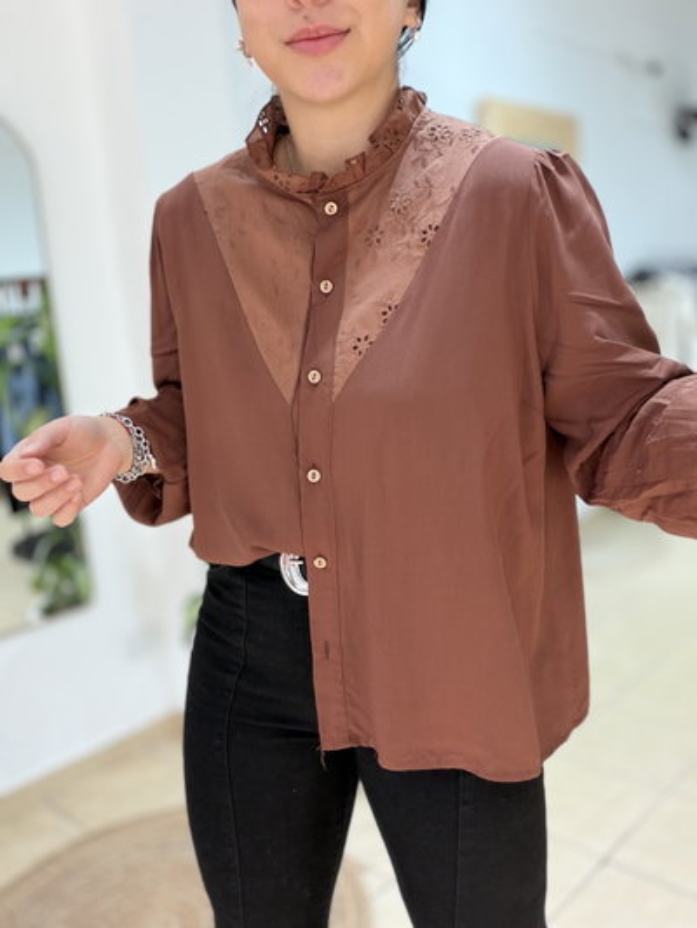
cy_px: 464
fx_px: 805
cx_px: 348
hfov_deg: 46.8
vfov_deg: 60.0
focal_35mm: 30
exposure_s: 1/50
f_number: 1.9
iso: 64
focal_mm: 2.71
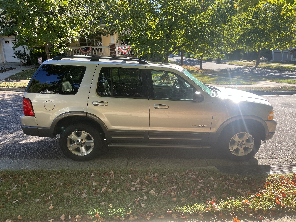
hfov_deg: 67.3
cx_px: 148
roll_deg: +2.0
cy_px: 111
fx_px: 222
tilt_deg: -15.0
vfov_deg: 53.1
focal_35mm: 26
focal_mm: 5.1
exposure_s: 1/504
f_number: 1.6
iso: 50
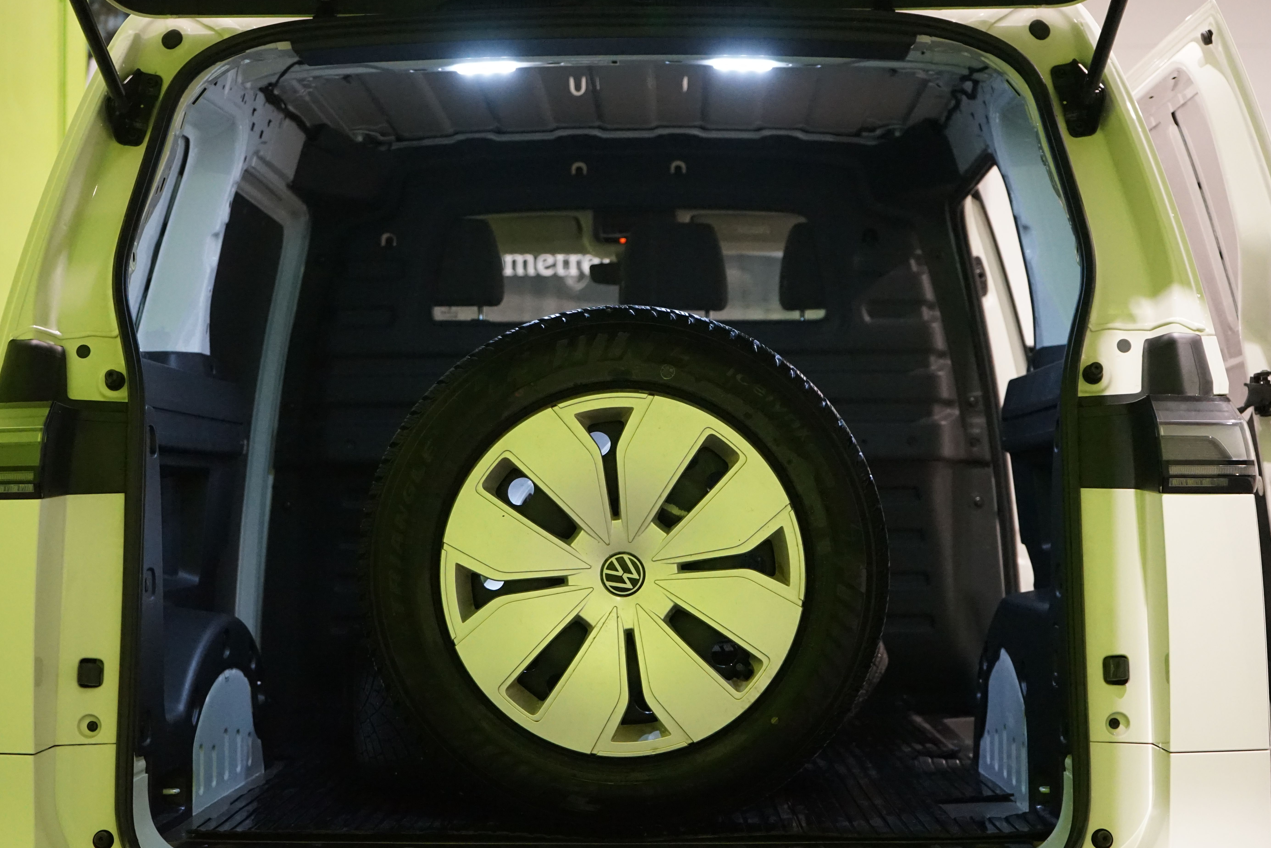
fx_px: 2330
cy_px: 446
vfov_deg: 20.6
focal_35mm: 66
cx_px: 604
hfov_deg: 30.5
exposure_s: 1/125
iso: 6400
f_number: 5.6
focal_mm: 61
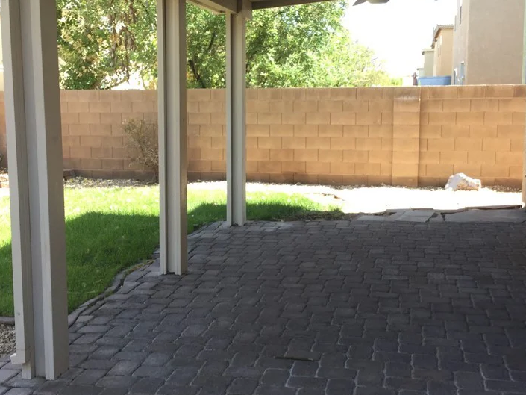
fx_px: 684
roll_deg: +0.2
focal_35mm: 45
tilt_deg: -7.5
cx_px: 242
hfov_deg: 42.0
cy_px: 179
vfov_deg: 32.2
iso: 25
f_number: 2.4
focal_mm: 3.3
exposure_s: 1/151
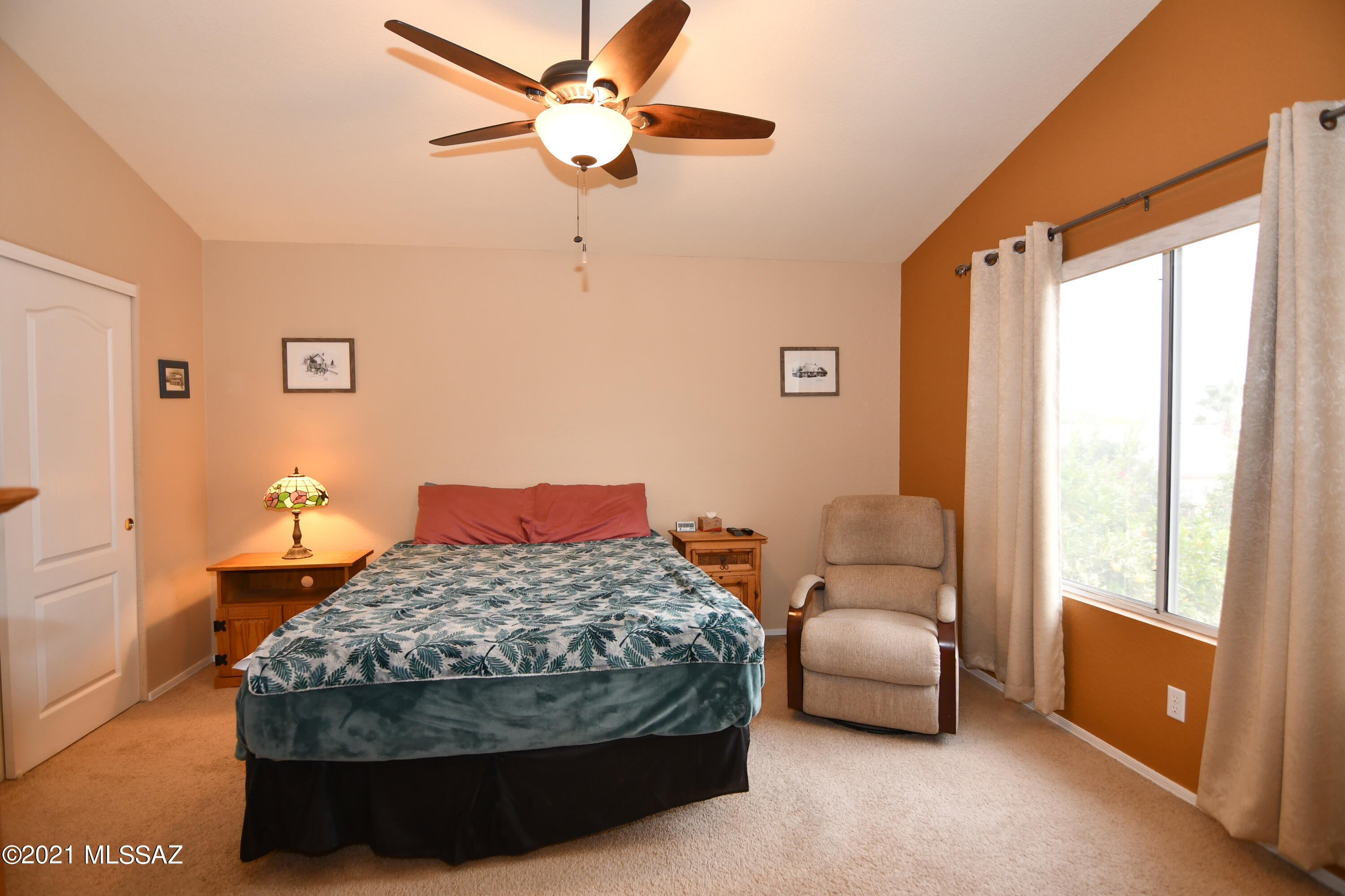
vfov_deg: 73.7
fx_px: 598
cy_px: 448
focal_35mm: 16
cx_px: 672
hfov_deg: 96.7
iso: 500
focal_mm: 11
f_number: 4
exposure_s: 1/60
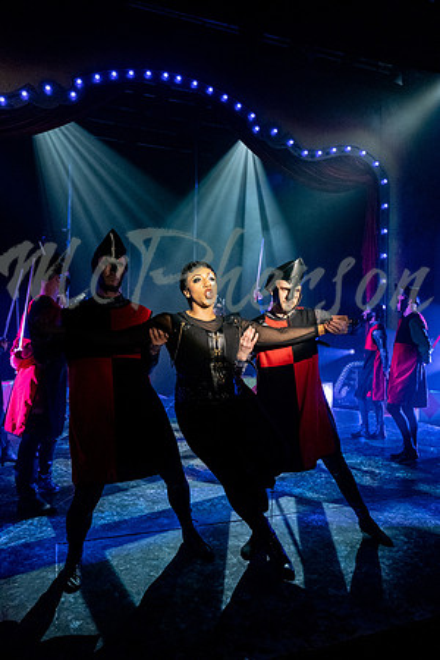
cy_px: 330
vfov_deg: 73.7
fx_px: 440
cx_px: 220
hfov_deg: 53.1
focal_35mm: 24
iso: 3200
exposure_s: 1/125
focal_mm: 16
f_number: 2.8
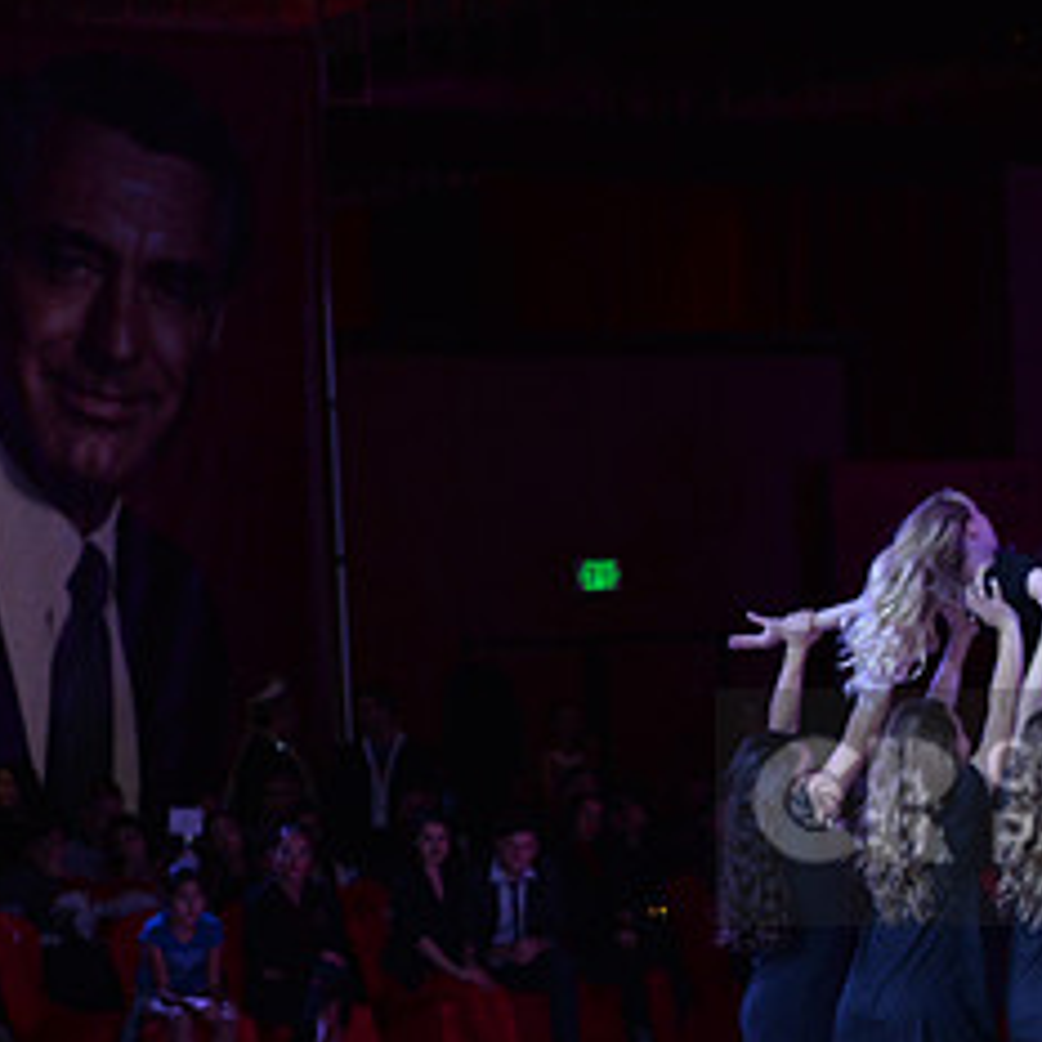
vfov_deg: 11.8
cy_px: 807
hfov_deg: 11.6
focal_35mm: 148
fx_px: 5040
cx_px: 1203
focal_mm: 70
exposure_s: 1/250
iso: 2000
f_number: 4.5
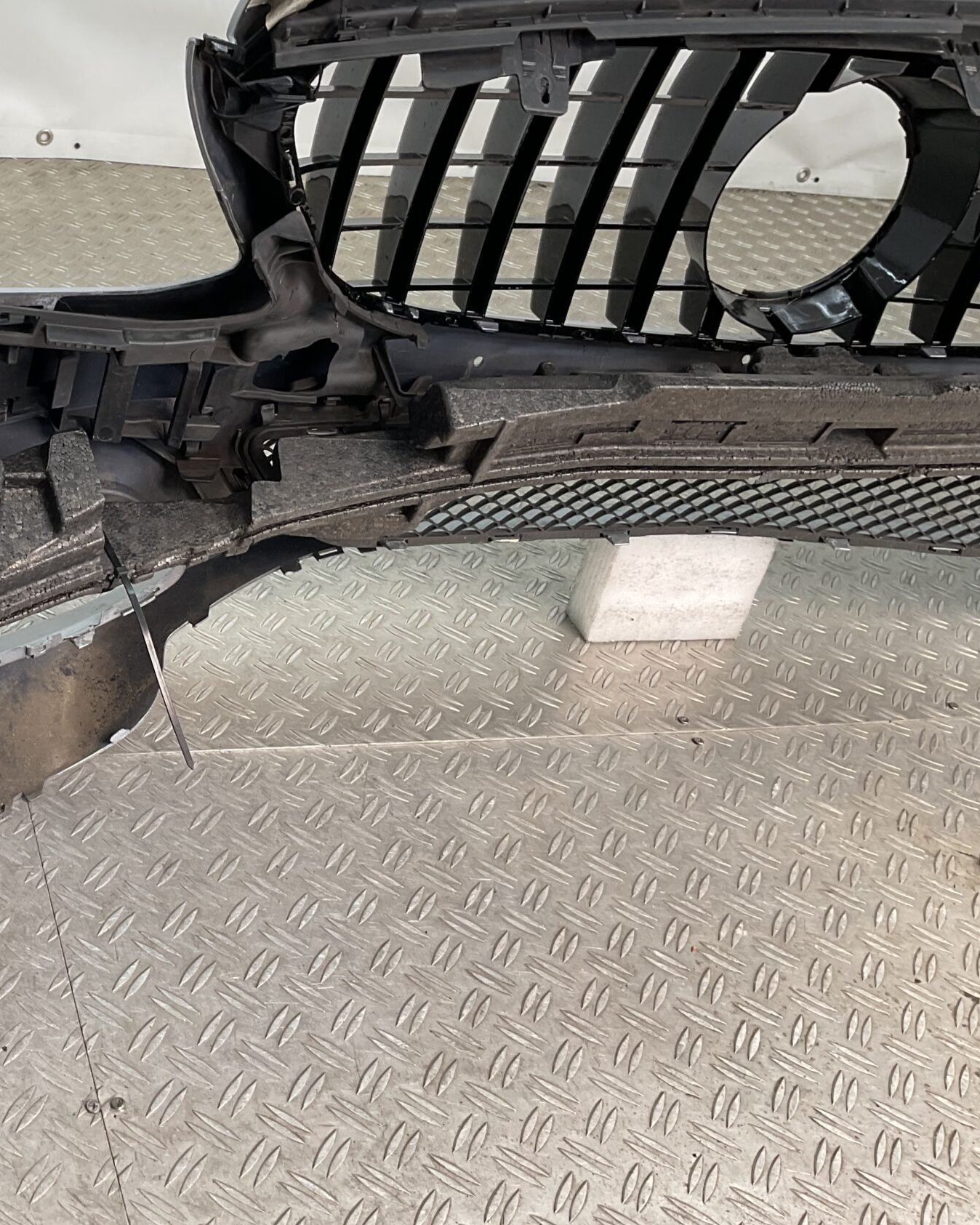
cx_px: 129
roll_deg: -12.2
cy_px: 534
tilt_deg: -33.0
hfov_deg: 33.4
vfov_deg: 42.8
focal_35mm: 43
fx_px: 1559
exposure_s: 1/120
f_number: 1.8
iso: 20
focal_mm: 3
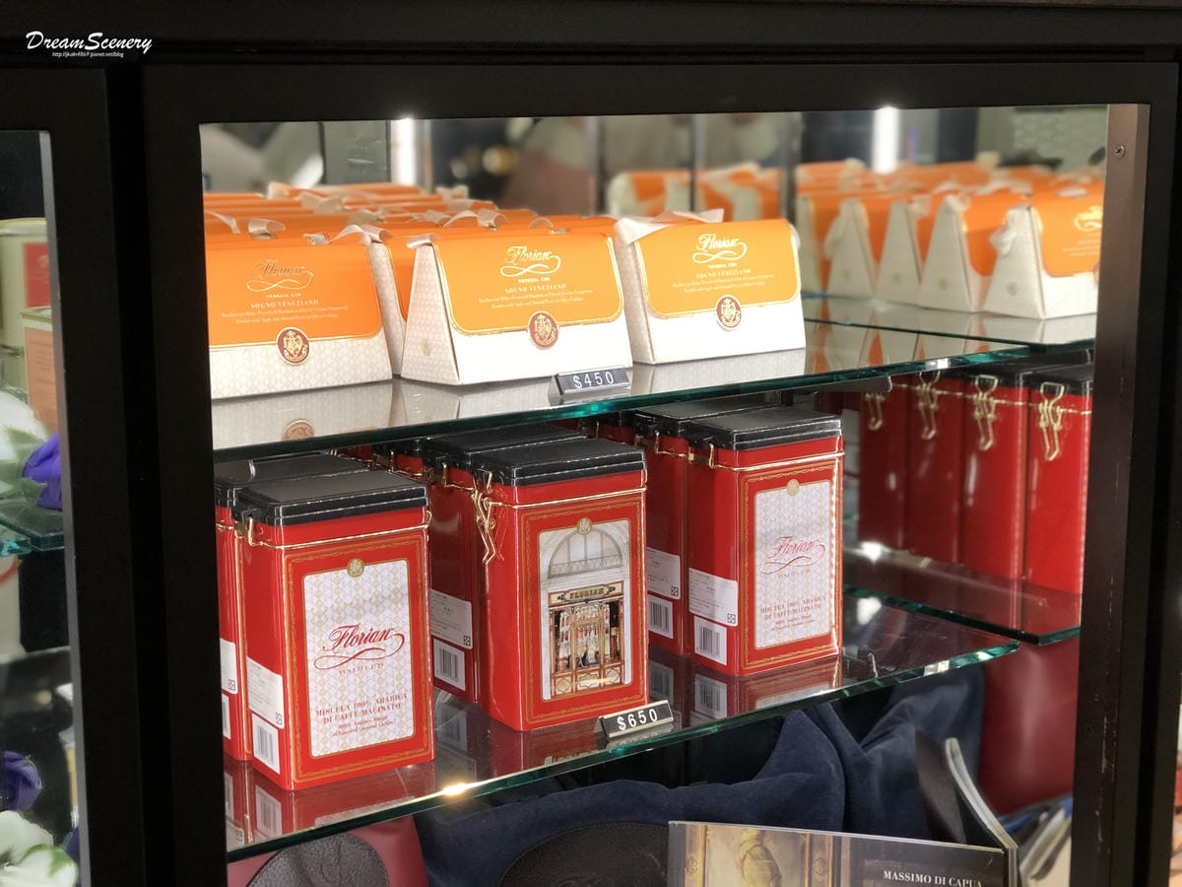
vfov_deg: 25.7
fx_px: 1946
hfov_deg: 33.8
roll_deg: -0.8
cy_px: 444
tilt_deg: -12.8
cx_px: 591
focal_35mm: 57
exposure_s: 1/32
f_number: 2.8
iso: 50
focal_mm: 6.6
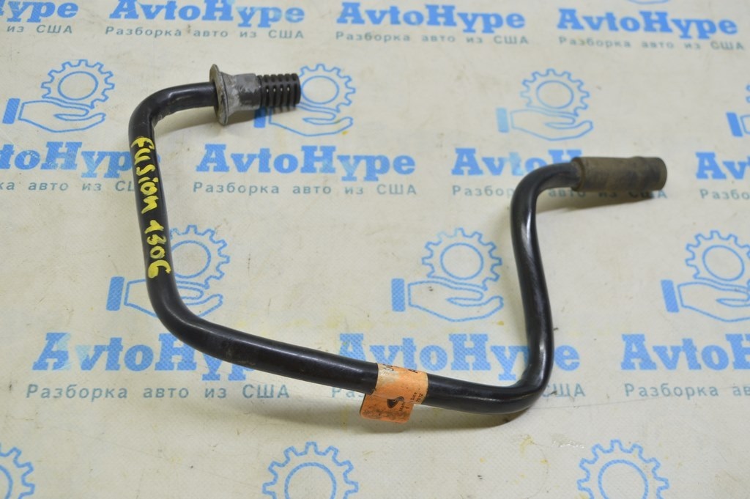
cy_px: 250
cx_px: 375
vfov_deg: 33.0
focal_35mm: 40
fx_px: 843
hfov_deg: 48.0
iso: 400
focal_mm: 27
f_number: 5.6
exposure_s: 1/25
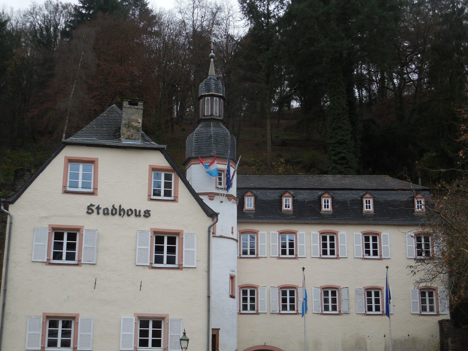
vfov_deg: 28.0
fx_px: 703
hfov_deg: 36.8
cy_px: 176
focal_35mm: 52
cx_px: 234
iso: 280
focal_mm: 9.4
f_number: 4.3
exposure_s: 1/250
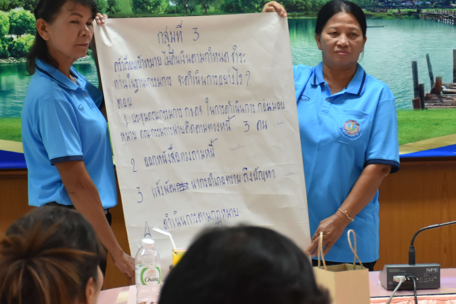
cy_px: 101
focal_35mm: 164
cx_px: 440
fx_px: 2077
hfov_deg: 12.4
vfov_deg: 8.4
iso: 800
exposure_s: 1/40
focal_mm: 52
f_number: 4.8
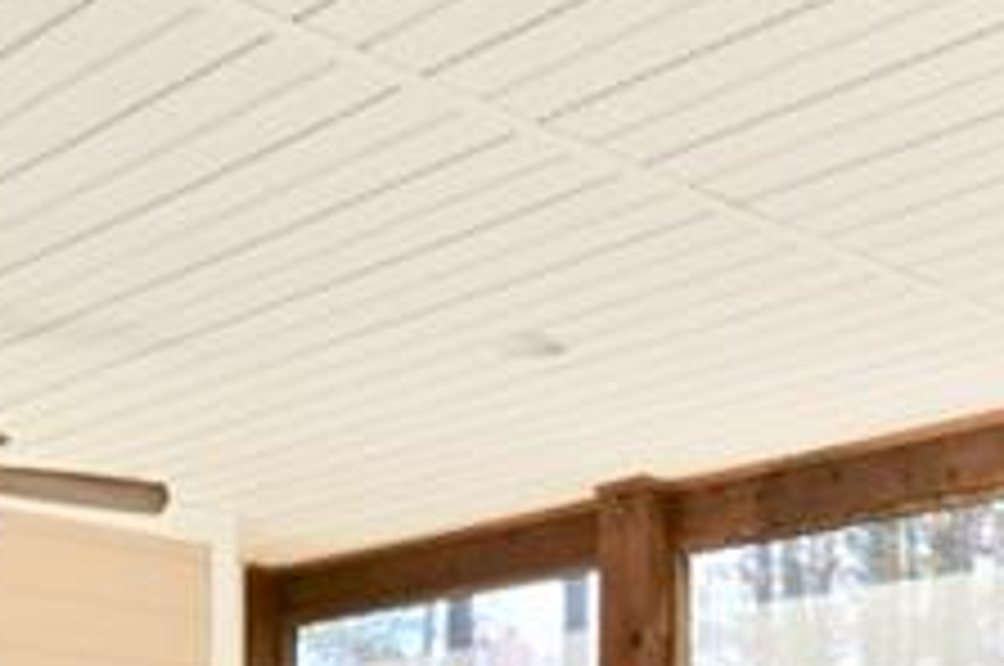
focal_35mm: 69
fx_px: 1922
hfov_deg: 29.1
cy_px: 1040
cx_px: 653
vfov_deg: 17.4
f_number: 2.8
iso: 100
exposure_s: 1/320
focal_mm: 15
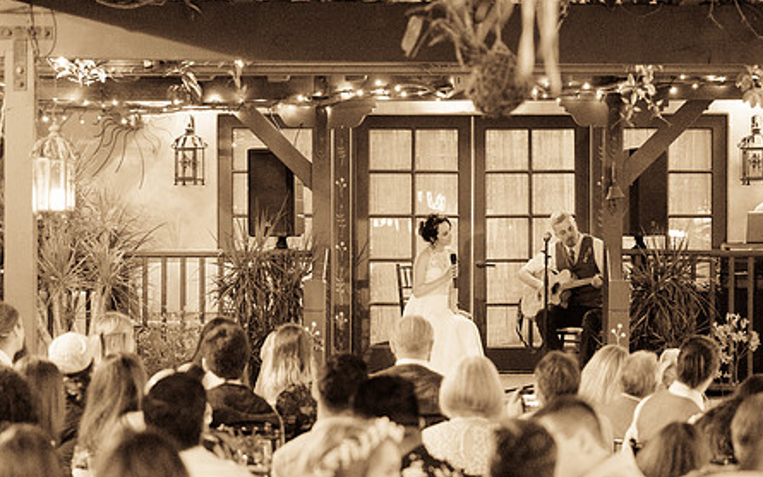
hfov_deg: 15.2
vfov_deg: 9.6
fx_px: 2848
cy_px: 286
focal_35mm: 137
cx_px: 461
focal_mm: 103
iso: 8000
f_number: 4
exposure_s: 1/60
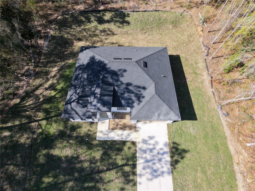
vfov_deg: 78.1
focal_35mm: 16
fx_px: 118
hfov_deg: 94.5
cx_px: 128
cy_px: 96
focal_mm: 3.05
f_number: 2.2
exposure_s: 1/1250
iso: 400
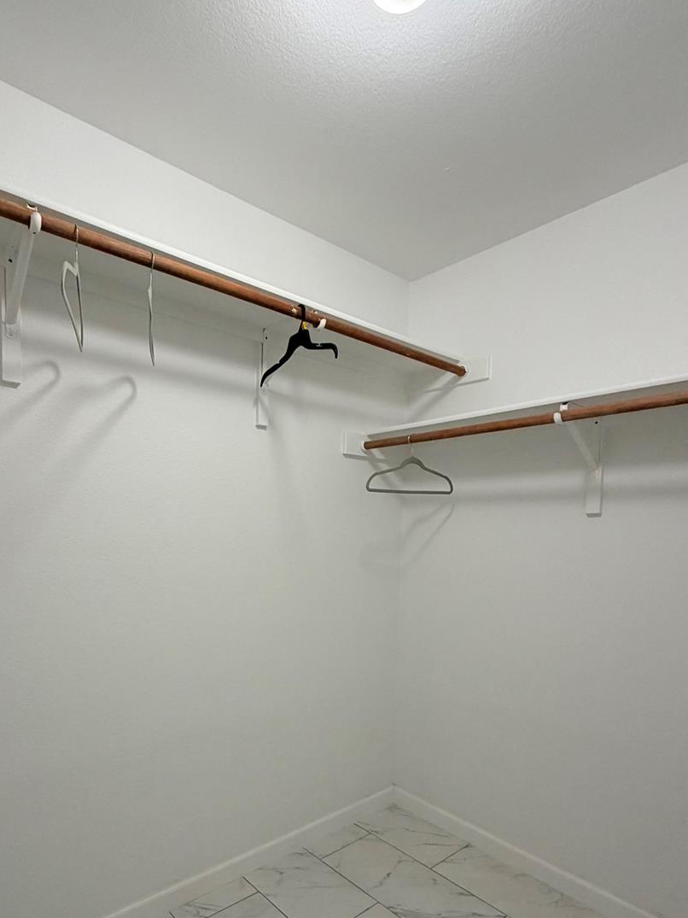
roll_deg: -1.8
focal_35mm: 20
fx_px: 530
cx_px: 274
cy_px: 565
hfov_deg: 65.3
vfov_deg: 80.5
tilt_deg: -4.1
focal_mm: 2.22
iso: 320
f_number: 2.2
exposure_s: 1/120
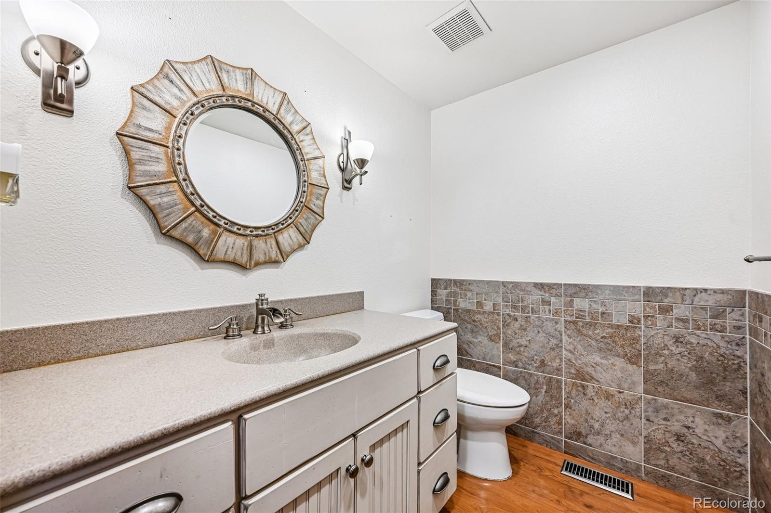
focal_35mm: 14
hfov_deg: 104.3
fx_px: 300
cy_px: 256
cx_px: 386
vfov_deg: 81.2
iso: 400
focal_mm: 14
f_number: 8
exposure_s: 1/13
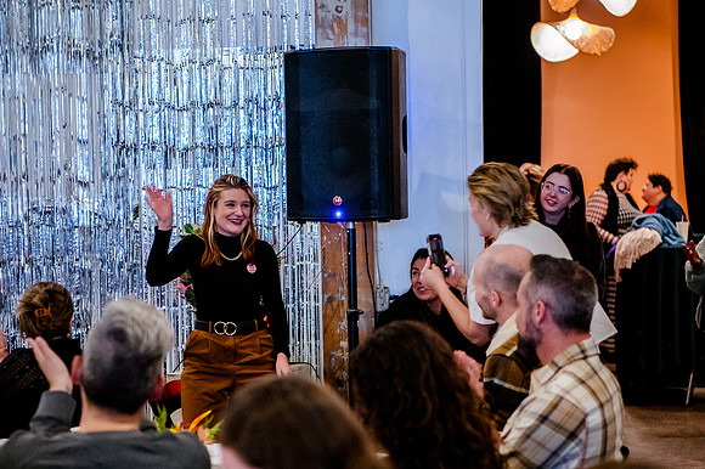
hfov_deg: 21.3
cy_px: 277
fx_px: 1877
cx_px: 321
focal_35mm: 96
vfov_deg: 14.2
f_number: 2.8
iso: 6400
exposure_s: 1/100
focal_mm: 70
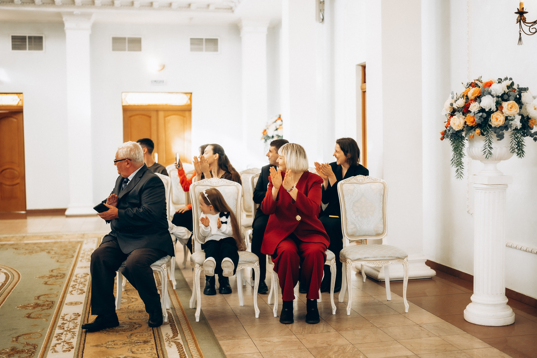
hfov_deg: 45.0
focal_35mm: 43
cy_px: 179
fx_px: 648
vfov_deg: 30.9
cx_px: 268
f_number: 1.2
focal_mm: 35
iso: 100
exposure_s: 1/160
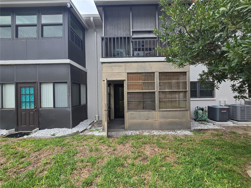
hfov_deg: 106.2
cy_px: 94
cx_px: 126
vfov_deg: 89.9
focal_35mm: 13
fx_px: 94
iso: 50
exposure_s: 1/1157
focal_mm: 2.2
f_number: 2.2
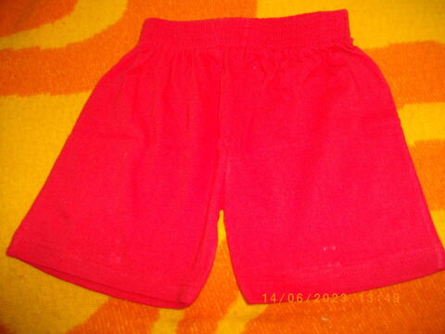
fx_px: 411
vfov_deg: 44.2
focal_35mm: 32
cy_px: 167
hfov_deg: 56.8
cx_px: 222
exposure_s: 1/50
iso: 200
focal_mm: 5.7
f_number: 2.9
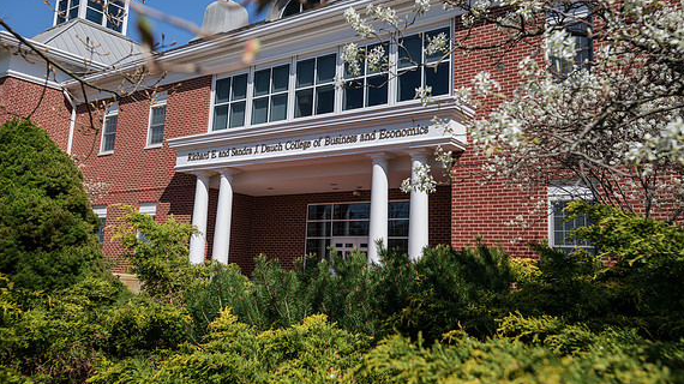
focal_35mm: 32
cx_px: 344
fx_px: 580
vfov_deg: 36.6
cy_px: 169
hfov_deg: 61.0
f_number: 7.1
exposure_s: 1/320
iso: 320
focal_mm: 30
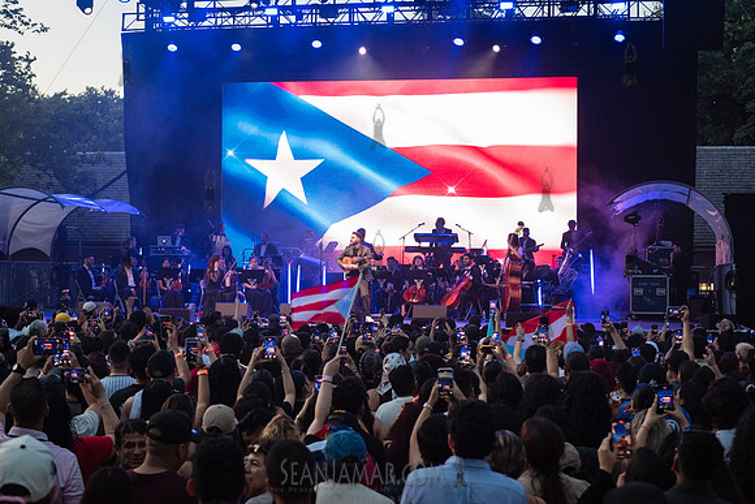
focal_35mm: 70
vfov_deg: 19.4
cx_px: 378
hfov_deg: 28.8
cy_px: 252
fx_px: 1472
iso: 3200
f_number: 4
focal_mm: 70
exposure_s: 1/500
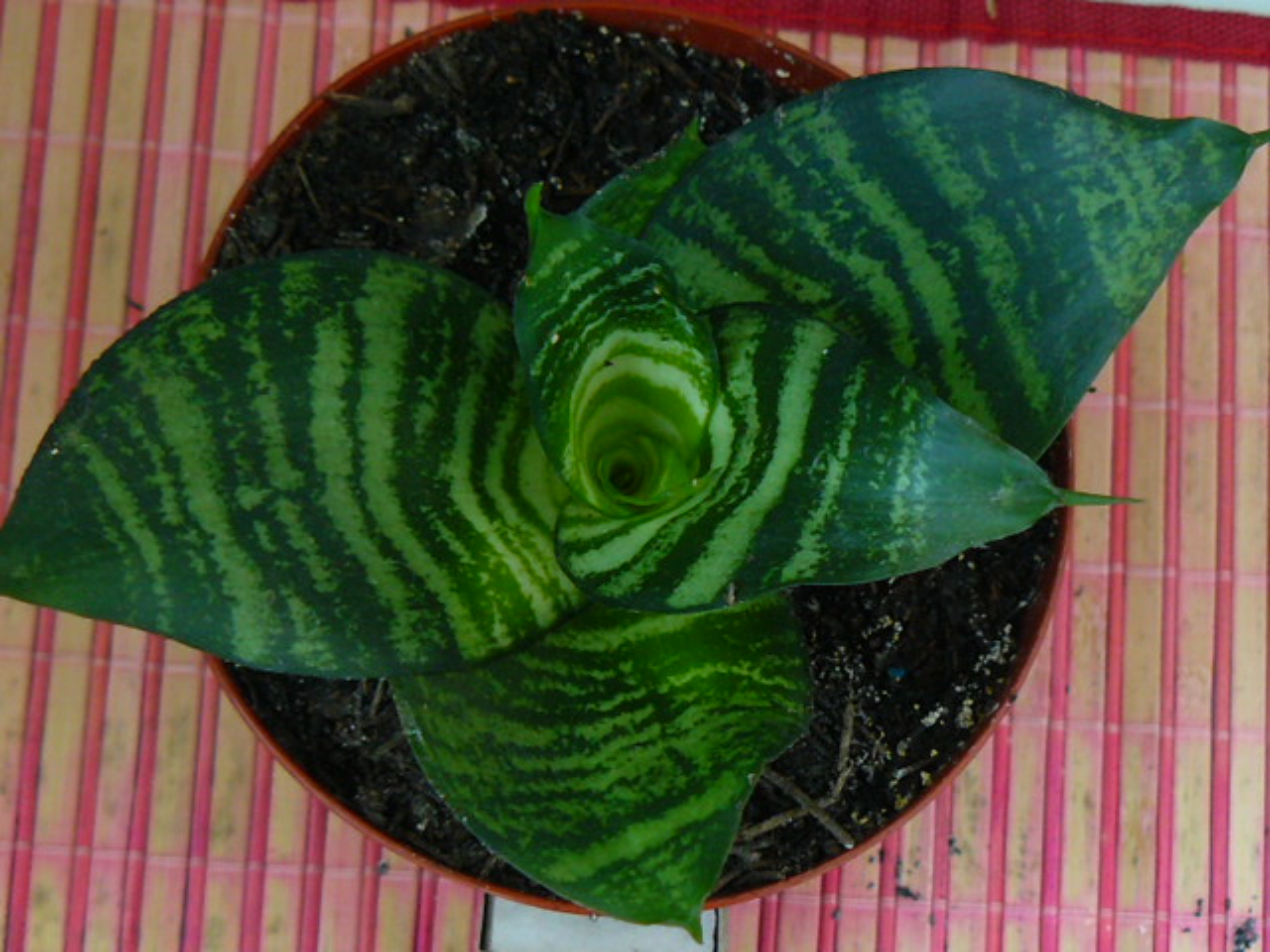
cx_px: 635
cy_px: 476
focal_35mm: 69
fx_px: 2531
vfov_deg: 21.3
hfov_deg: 28.2
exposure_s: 1/25
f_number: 2.8
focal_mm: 7.7
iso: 200
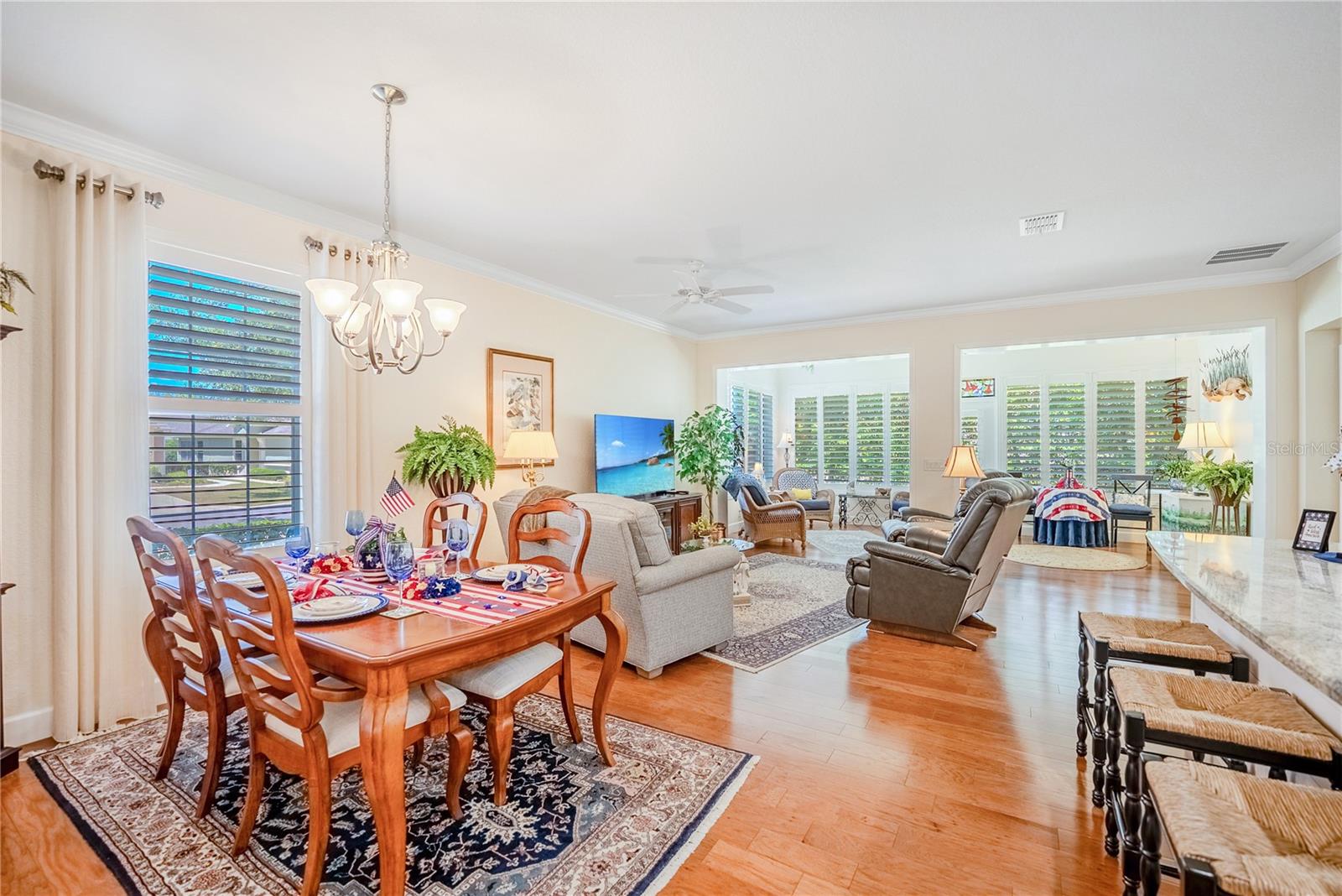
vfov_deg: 81.3
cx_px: 671
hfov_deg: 104.2
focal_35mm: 14
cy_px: 448
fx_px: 522
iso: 1600
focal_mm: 14
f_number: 3.5
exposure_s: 1/2500
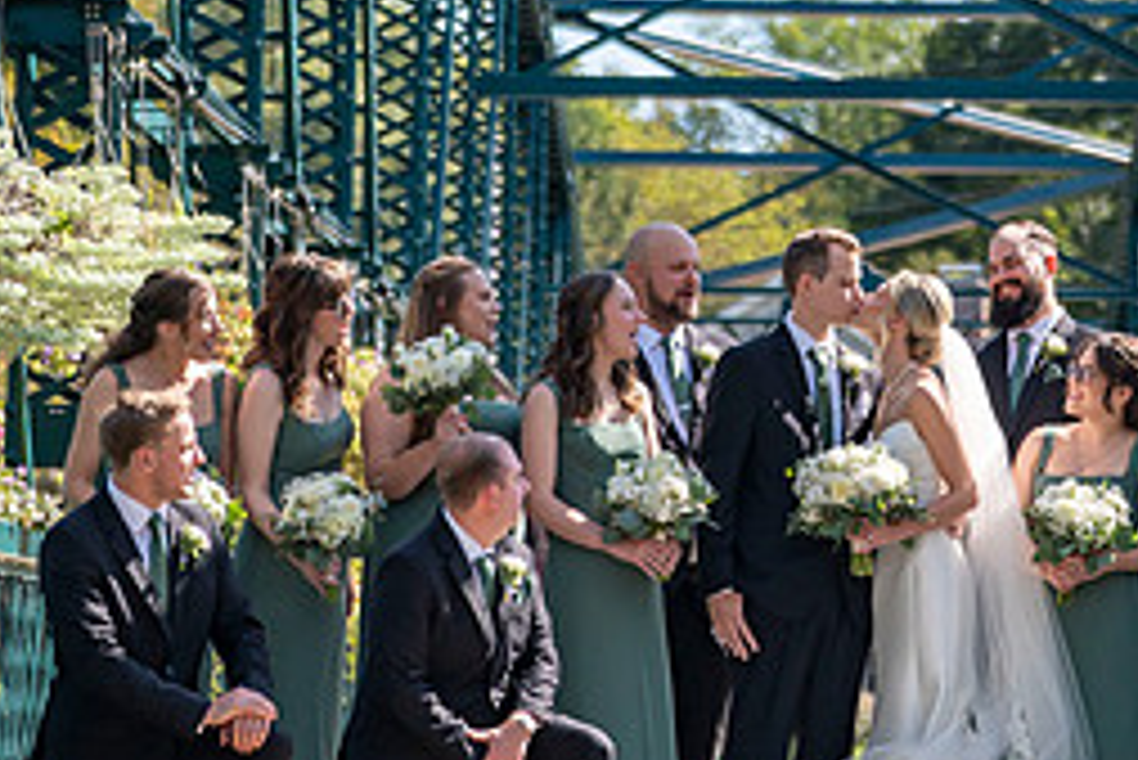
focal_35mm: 185
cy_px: 220
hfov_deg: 11.1
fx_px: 5851
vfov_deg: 7.4
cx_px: 792
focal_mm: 80
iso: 400
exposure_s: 1/8000
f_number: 2.8
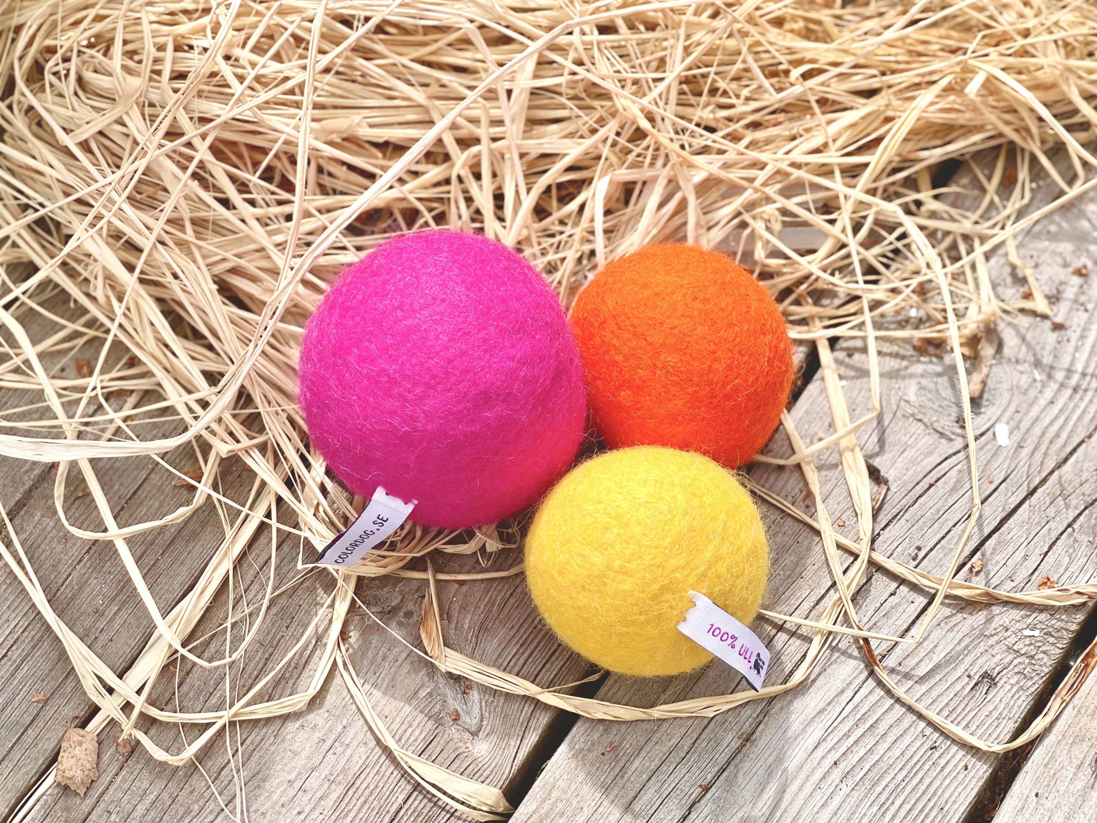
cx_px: 548
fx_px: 2028
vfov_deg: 22.9
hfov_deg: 30.3
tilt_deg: -60.4
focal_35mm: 64
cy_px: 412
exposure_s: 1/1024
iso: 32
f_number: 2.2
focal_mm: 7.5
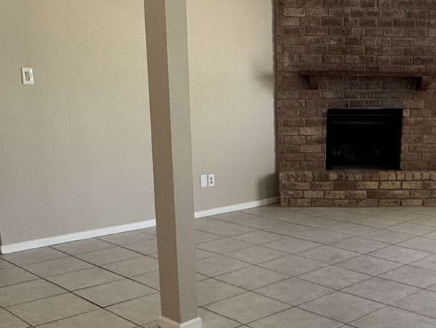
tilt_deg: -15.0
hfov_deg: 39.4
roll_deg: -1.6
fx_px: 592
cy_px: 236
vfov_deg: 30.5
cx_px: 322
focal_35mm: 47
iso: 200
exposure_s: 1/120
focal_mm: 2.22
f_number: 2.2
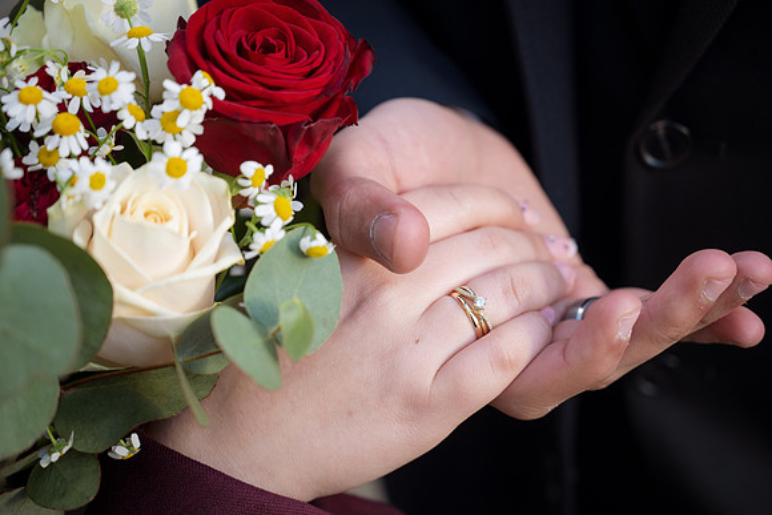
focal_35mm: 69
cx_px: 386
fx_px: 1480
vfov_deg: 19.7
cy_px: 258
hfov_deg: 29.2
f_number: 4
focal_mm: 69
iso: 100
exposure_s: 1/125
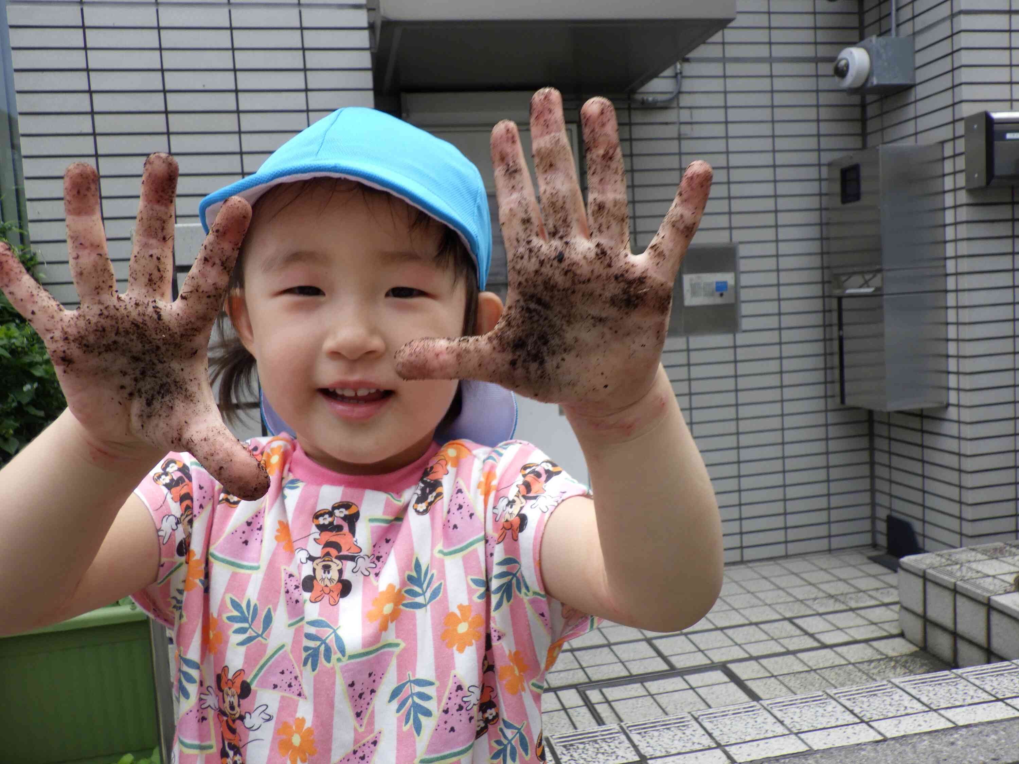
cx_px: 510
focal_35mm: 28
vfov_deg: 49.7
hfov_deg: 63.4
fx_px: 824
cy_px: 382
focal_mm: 5
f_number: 4.2
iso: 125
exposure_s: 1/320
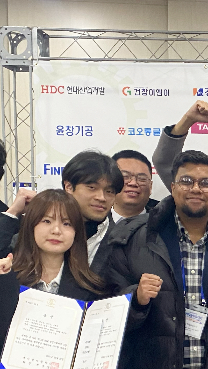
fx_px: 785
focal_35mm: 80
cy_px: 308
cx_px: 360
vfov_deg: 25.9
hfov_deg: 13.7
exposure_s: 1/60
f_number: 1.8
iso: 125
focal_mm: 4.25
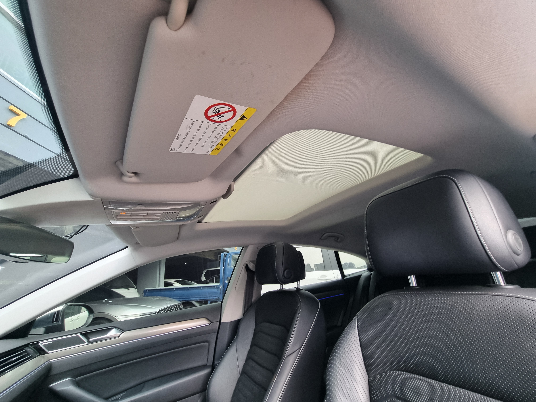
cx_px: 268
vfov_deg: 89.9
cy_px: 201
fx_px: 201
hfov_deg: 106.2
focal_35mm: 13
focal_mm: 2.2
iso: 125
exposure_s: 1/60
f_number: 2.2
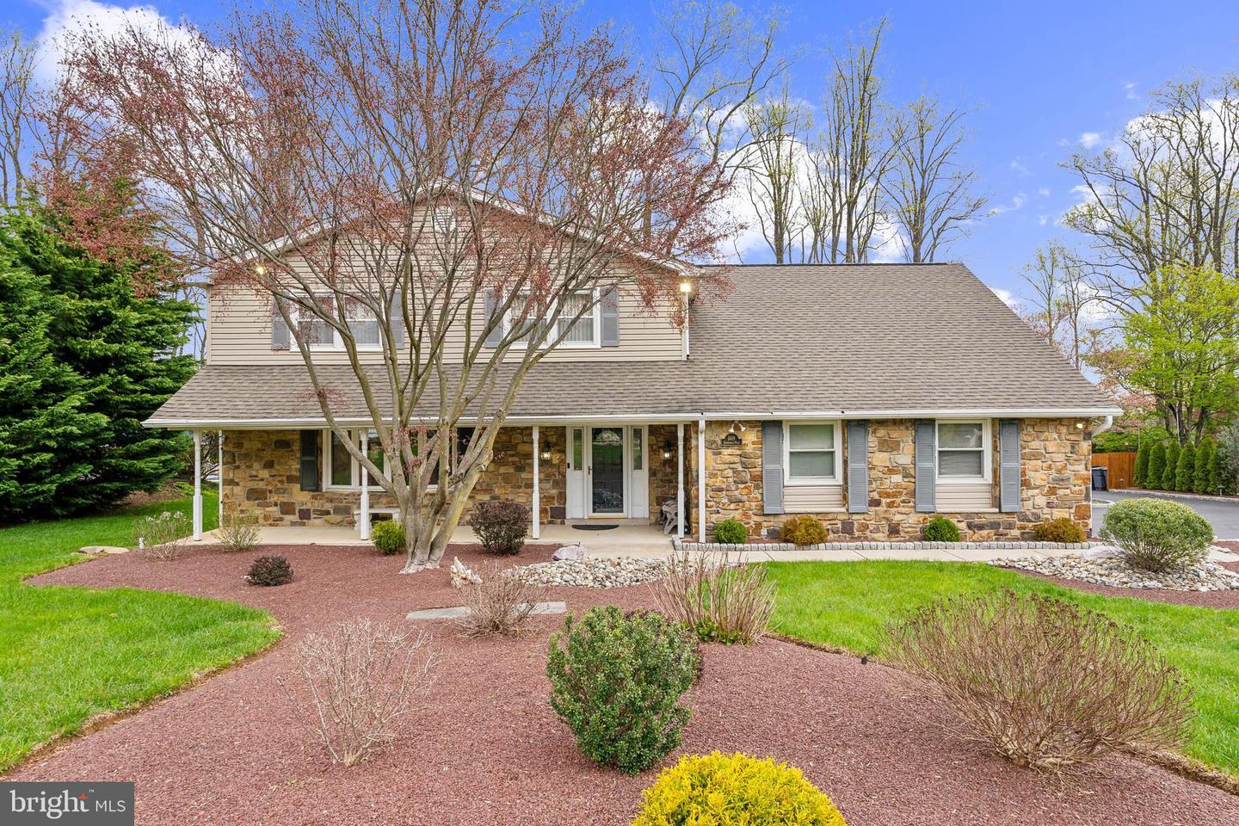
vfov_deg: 63.2
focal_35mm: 20
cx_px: 620
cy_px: 413
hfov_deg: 85.4
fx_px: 671
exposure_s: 1/80
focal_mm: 19.5
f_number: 8
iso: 320
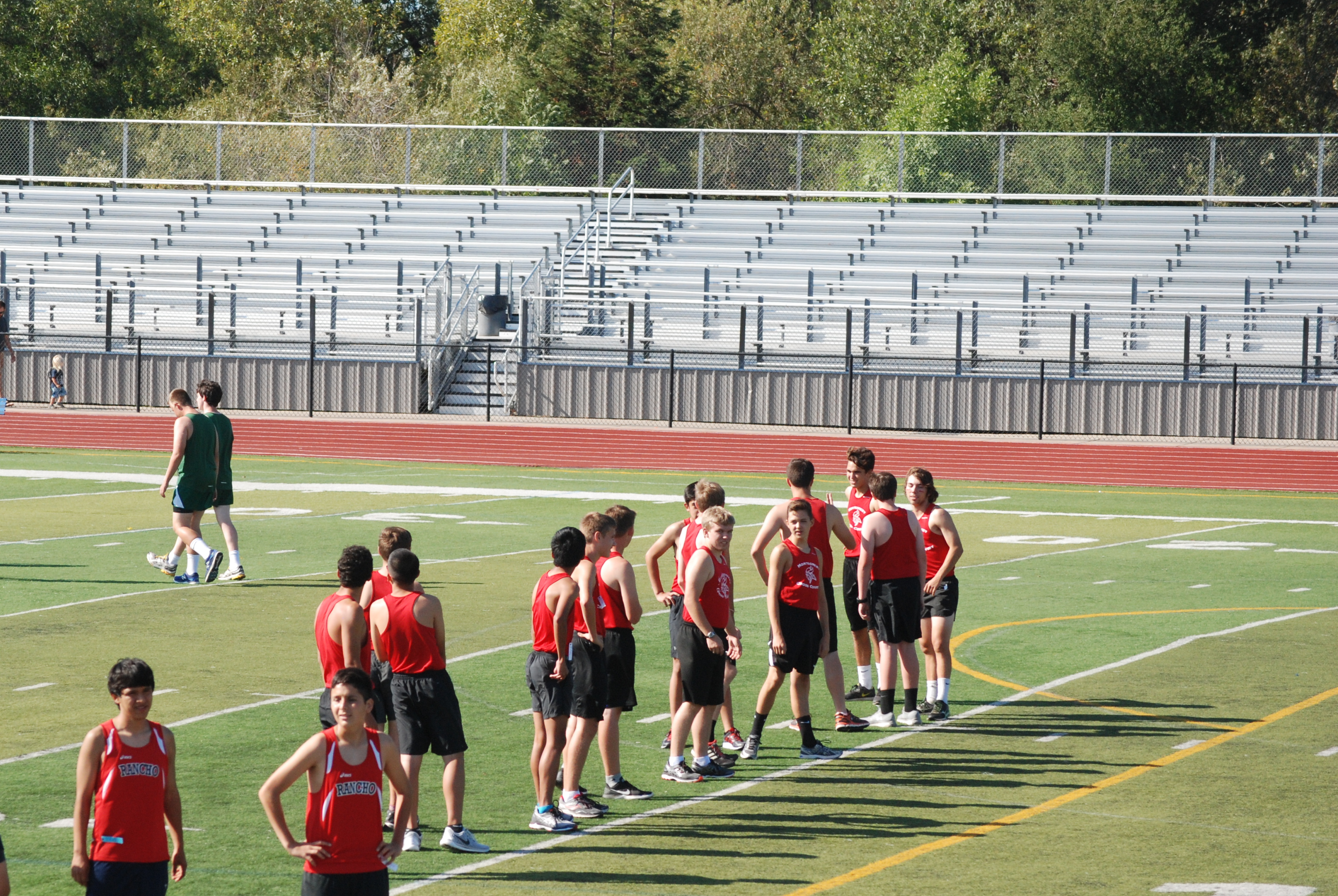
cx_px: 518
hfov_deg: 12.9
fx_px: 5917
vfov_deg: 8.7
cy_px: 534
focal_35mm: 159
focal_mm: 86
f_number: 7.1
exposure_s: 1/800
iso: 400
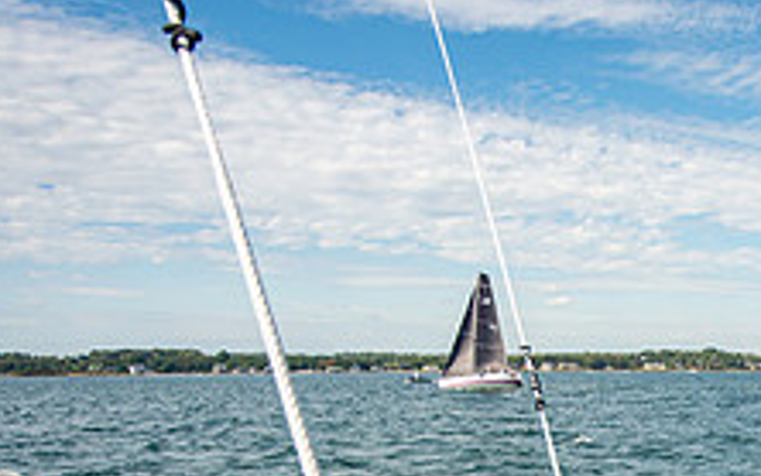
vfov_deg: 26.2
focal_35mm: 42
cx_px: 680
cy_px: 611
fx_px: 872
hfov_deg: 43.3
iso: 320
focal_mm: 15
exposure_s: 1/1600
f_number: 5
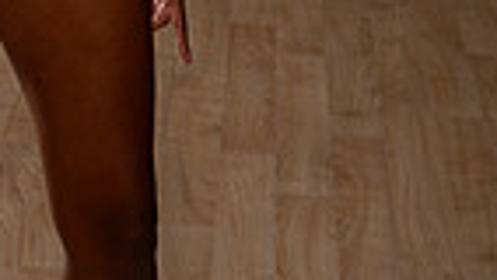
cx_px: -18
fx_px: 1925
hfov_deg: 14.4
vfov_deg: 7.7
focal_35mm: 146
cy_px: -430
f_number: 8
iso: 100
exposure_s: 1/250
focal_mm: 44
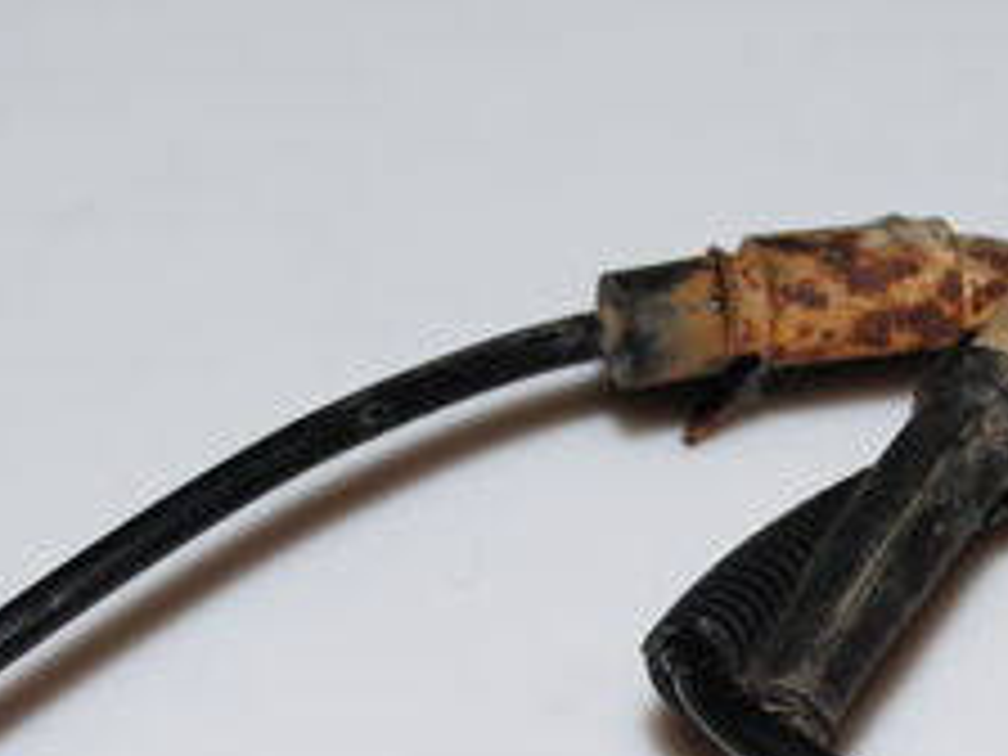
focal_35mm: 157
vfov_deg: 9.4
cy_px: 850
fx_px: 4572
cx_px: 598
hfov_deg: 12.6
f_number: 7.1
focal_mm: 38
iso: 100
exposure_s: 1/125
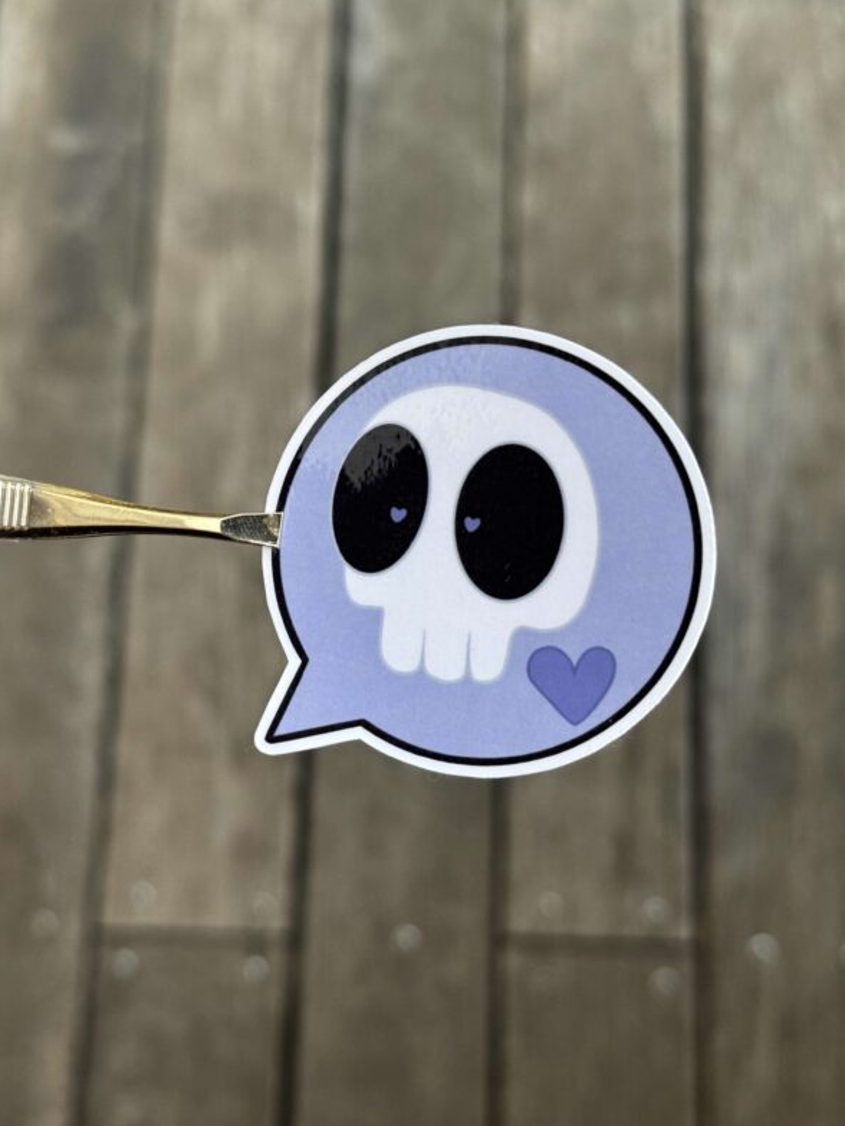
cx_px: 428
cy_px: 559
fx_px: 1595
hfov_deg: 29.7
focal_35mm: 49
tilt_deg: -73.9
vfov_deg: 38.9
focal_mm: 6.76
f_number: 1.78
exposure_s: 1/56
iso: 250
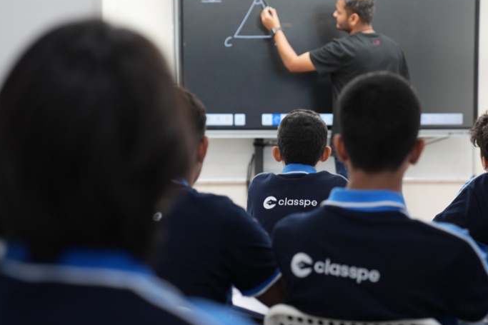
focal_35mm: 82
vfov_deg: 16.6
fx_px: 1111
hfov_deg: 24.8
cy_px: 158
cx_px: 259
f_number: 2.8
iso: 320
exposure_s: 1/80
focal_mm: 70
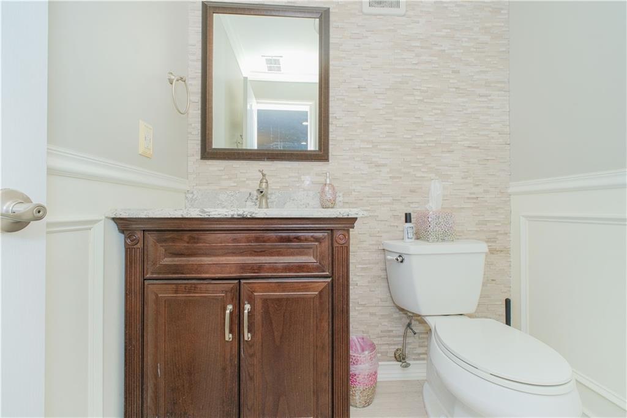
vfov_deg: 77.3
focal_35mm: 15
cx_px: 314
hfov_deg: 100.4
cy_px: 209
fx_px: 261
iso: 500
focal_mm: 10
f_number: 8
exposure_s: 1/60
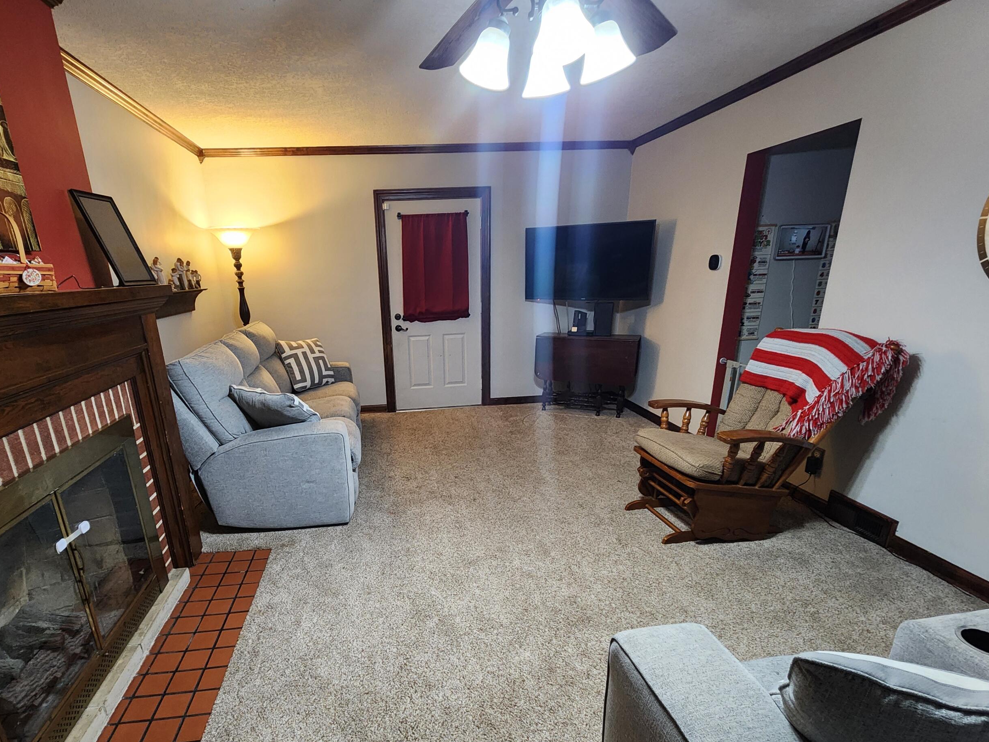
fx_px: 457
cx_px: 424
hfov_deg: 93.9
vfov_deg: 77.4
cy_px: 437
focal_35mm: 16
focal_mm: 2.2
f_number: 2.2
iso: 400
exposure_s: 1/30
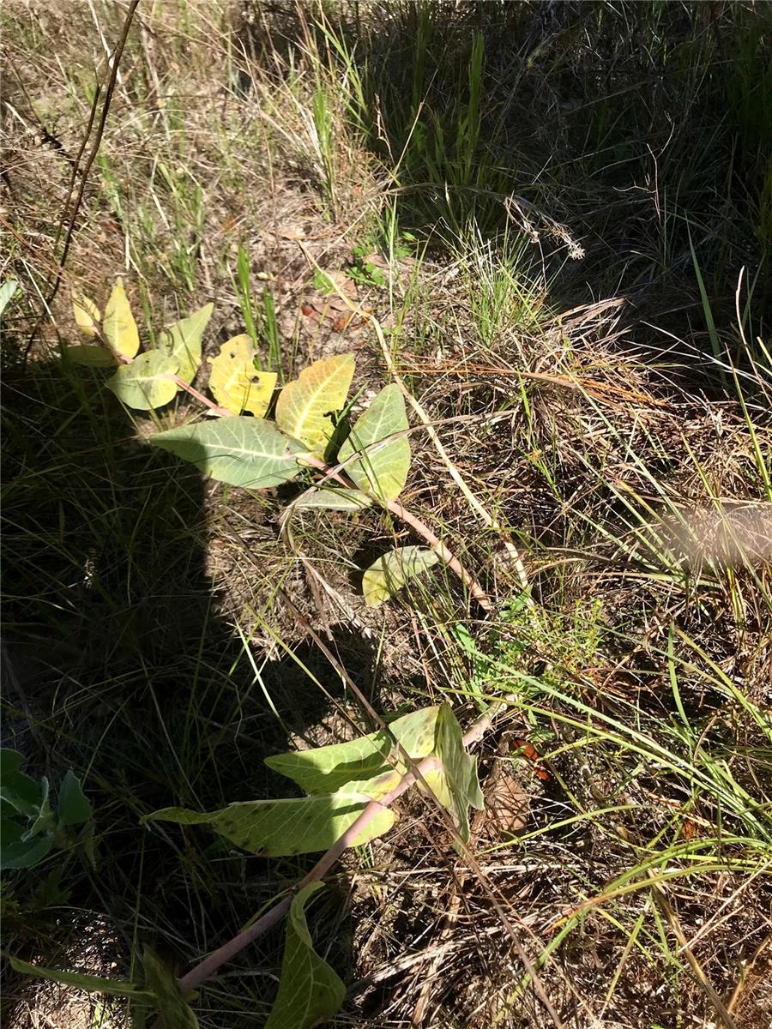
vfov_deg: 63.4
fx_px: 833
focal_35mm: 28
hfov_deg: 49.7
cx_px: 386
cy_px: 514
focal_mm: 3.99
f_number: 1.8
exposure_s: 1/1350
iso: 20
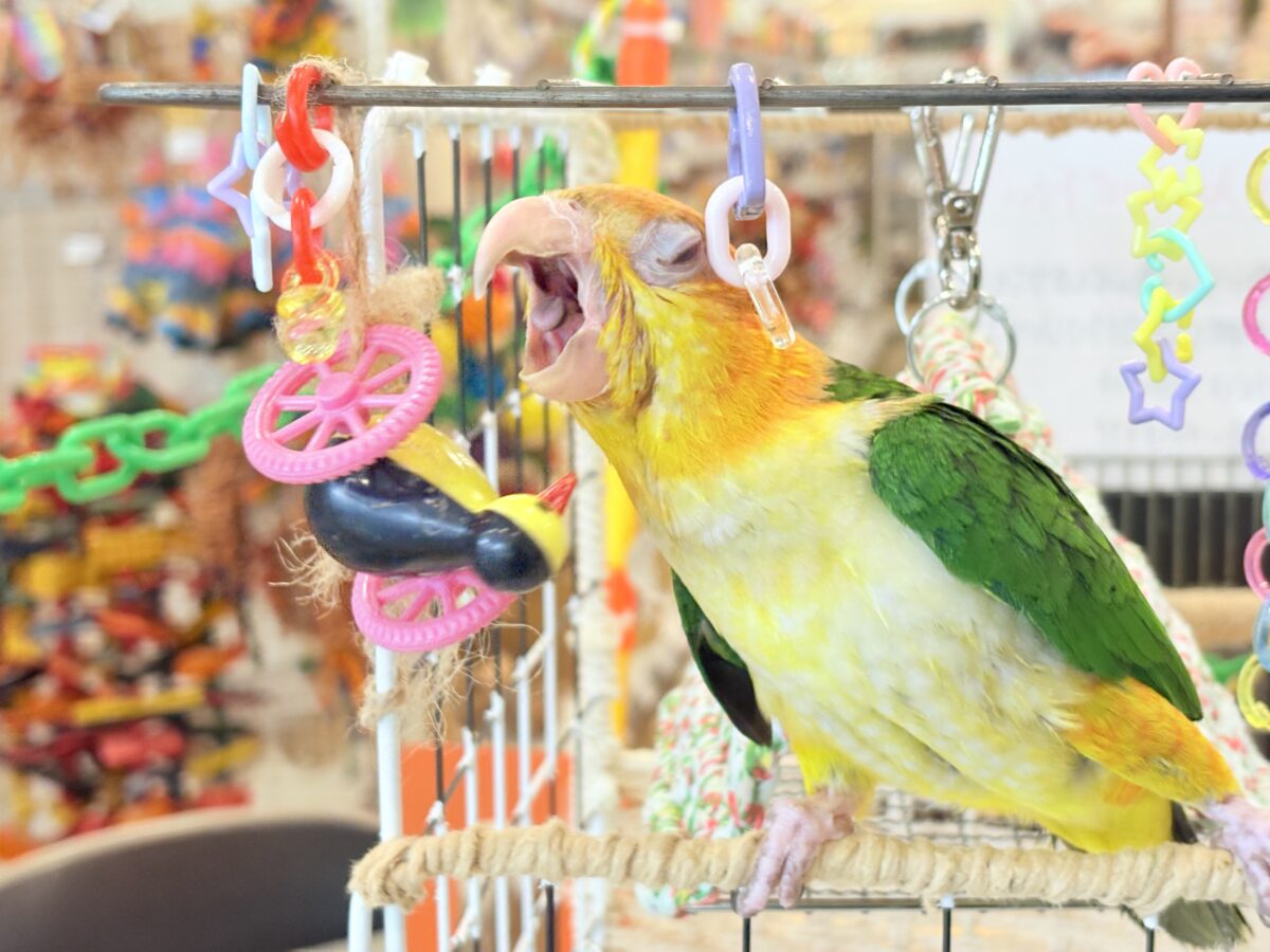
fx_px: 1908
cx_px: 635
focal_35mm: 52
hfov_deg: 36.8
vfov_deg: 28.0
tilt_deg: -9.3
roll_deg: +1.2
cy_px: 476
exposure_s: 1/100
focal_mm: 5.96
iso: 80
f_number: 1.6
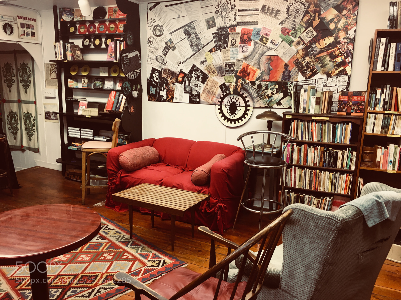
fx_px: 336
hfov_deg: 61.7
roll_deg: -0.4
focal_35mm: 29
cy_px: 150
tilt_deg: -10.8
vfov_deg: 48.2
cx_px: 200
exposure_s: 1/30
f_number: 2.2
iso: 50
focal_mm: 4.15
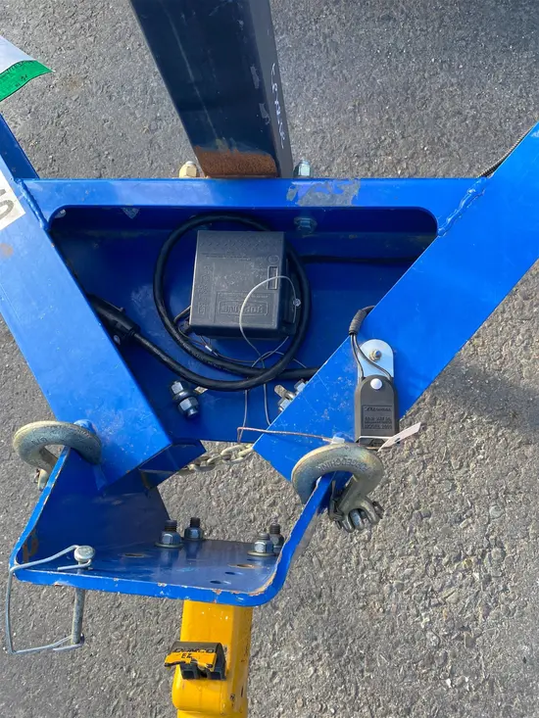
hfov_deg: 53.1
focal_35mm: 26
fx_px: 540
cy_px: 359
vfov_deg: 67.3
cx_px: 270
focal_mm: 4.25
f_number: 1.8
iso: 40
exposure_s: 1/121
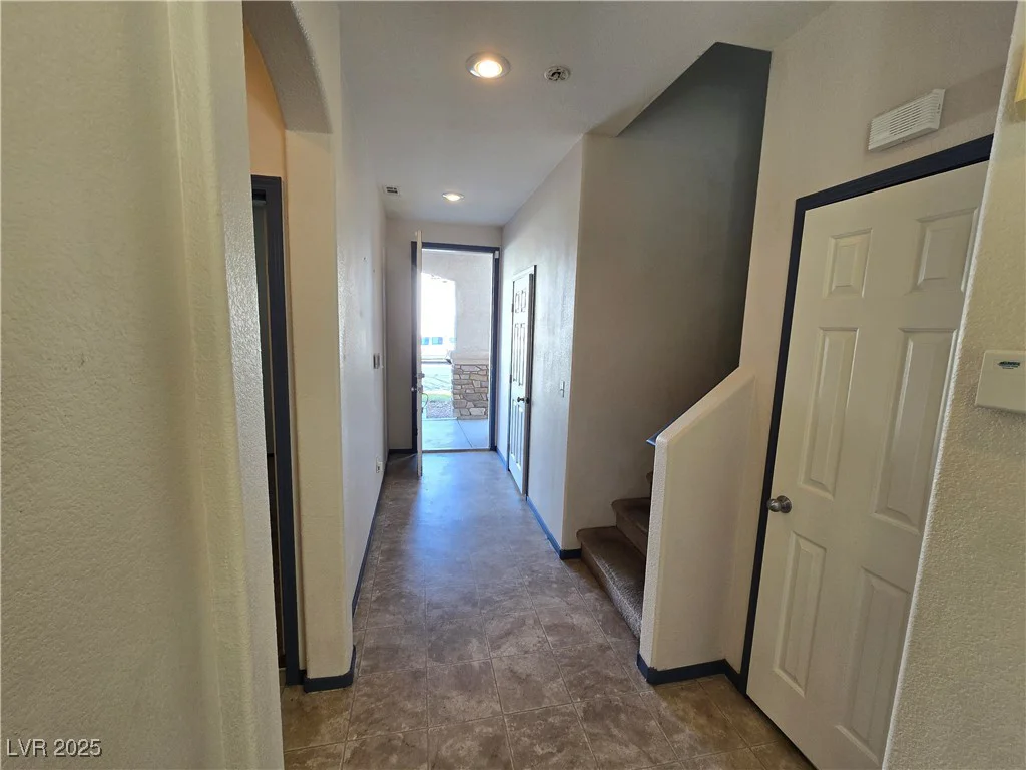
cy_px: 385
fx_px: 385
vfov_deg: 89.9
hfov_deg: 106.2
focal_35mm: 13
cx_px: 513
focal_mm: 2.2
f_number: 2.2
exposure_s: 1/120
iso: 80
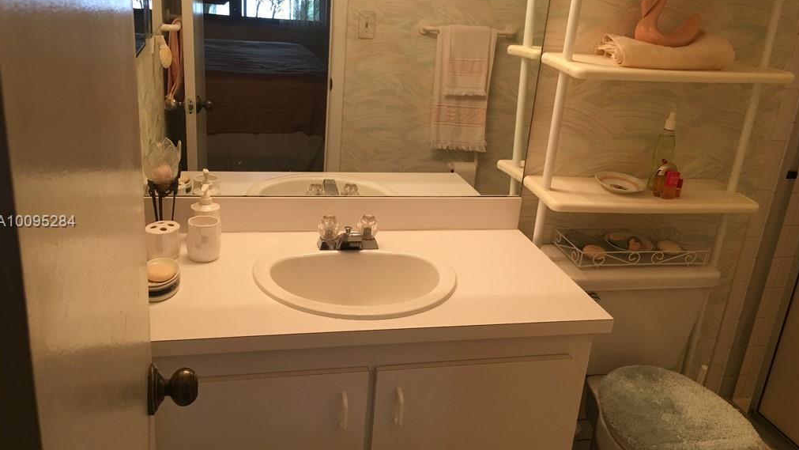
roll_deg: -5.1
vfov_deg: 36.7
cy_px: 222
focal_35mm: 32
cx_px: 398
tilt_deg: -19.7
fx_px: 678
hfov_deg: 61.0
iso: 32
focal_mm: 4.15
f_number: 2.2
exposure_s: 1/15
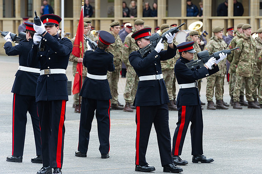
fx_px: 1727
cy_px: 71
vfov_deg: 5.8
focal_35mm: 237
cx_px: 155
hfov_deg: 8.7
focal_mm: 200
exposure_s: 1/250
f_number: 6.3
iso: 500
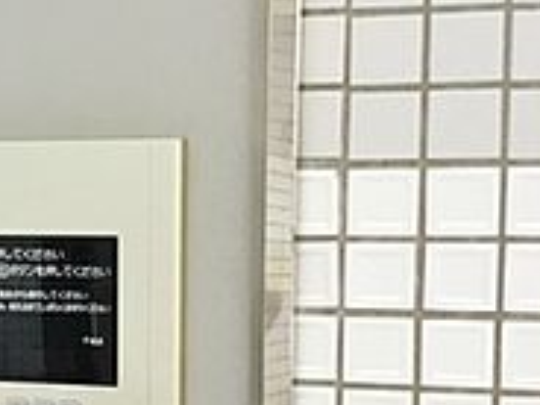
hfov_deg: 18.6
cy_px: 326
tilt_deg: -7.1
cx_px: -82
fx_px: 1576
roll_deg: +2.0
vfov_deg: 14.6
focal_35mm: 101
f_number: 2.4
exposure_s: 1/30
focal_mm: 3.3
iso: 64
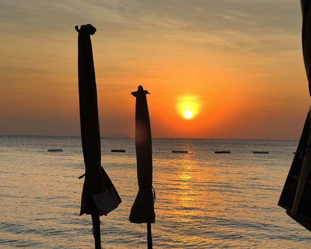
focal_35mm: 81
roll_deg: -0.4
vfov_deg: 18.9
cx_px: 163
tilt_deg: +0.2
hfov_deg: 23.6
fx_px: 745
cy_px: 124
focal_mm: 9
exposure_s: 1/713
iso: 32
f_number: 2.8
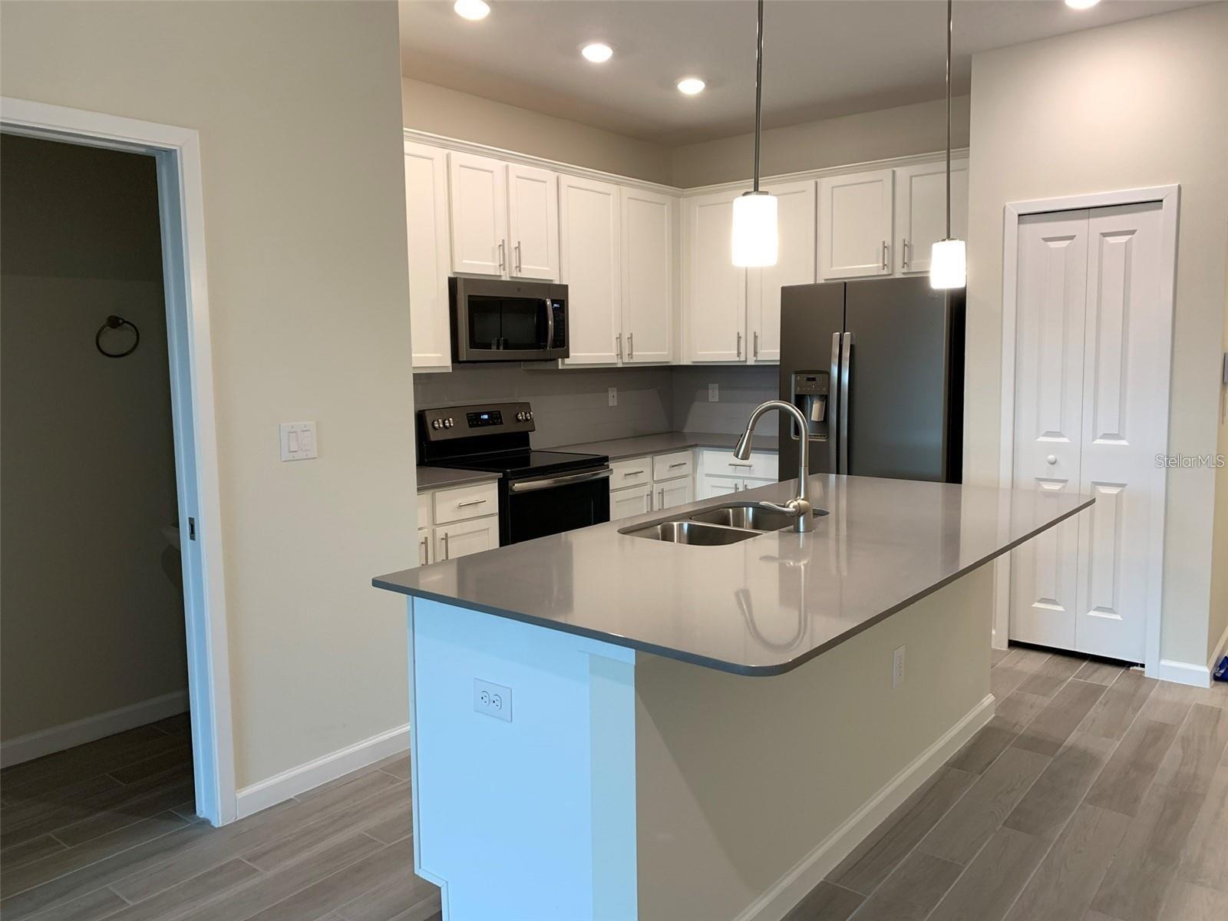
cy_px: 460
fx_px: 922
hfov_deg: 67.3
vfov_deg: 53.1
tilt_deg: -5.0
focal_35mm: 26
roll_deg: +0.9
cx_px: 614
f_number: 1.8
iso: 100
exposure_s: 1/60
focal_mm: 4.25
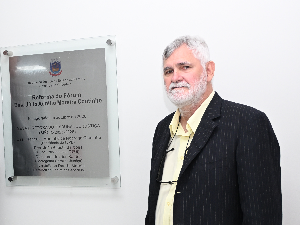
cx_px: 66
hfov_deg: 37.4
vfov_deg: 29.4
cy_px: 134
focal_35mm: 49
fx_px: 428
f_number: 4.5
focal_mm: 21.5
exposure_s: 1/200
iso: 800
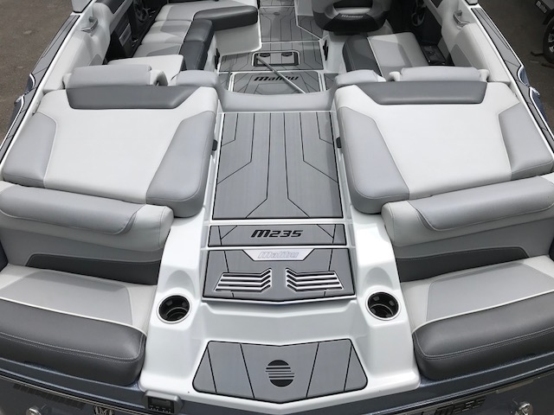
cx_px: 277
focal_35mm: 28
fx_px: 448
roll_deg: +0.9
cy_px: 208
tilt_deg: -42.8
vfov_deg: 49.7
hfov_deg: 63.4
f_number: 1.8
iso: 20
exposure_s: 1/5051
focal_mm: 3.99
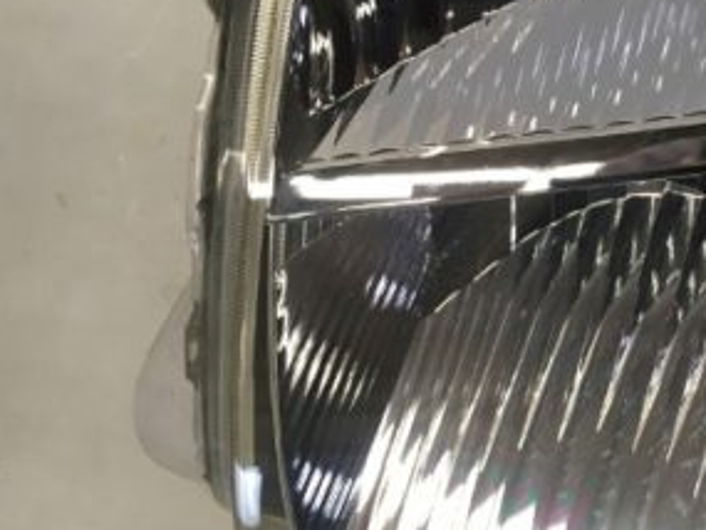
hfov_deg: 32.4
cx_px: 654
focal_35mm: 56
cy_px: 157
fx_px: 1143
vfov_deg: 25.9
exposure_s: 1/30
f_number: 2.2
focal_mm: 4.15
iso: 32
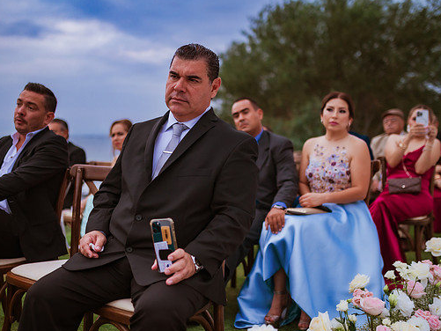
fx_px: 522
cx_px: 188
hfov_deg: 45.6
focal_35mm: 41
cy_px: 167
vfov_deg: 35.2
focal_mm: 35
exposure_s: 1/2500
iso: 800
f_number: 1.6
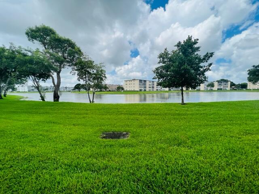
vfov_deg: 89.9
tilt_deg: -4.3
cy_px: 97
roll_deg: +0.5
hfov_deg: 106.2
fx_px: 97
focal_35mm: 13
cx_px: 130
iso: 32
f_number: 1.8
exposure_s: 1/1277
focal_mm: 1.57
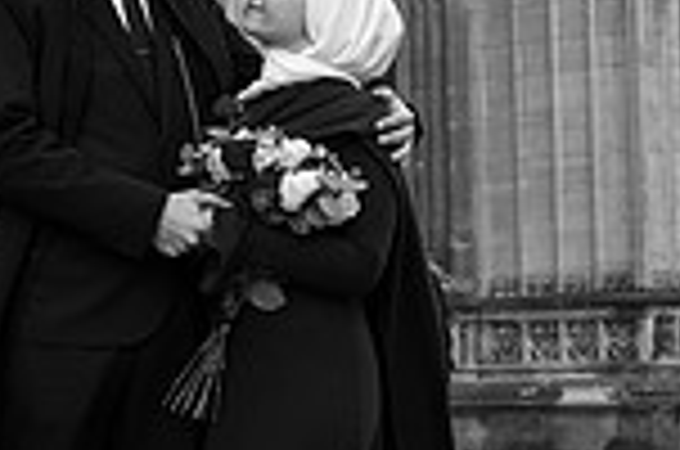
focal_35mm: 158
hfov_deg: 12.5
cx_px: -275
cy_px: 196
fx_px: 2978
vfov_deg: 8.6
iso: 200
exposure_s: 1/400
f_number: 4
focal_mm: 41
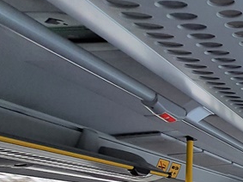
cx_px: 386
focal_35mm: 46
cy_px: 191
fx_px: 323
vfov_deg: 29.0
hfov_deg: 26.2
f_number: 2.2
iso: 80
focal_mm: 1.74
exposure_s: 1/120
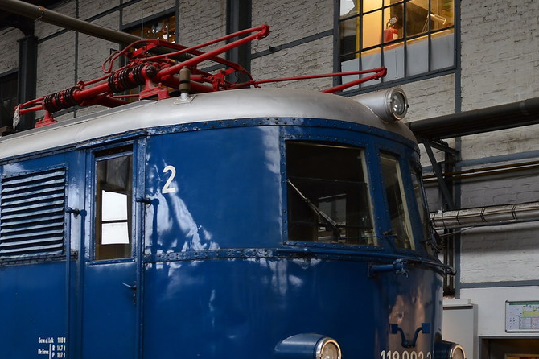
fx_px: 943
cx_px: 93
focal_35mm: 63
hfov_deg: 31.0
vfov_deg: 21.1
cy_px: 320
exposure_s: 1/10
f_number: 3.8
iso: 100
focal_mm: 22
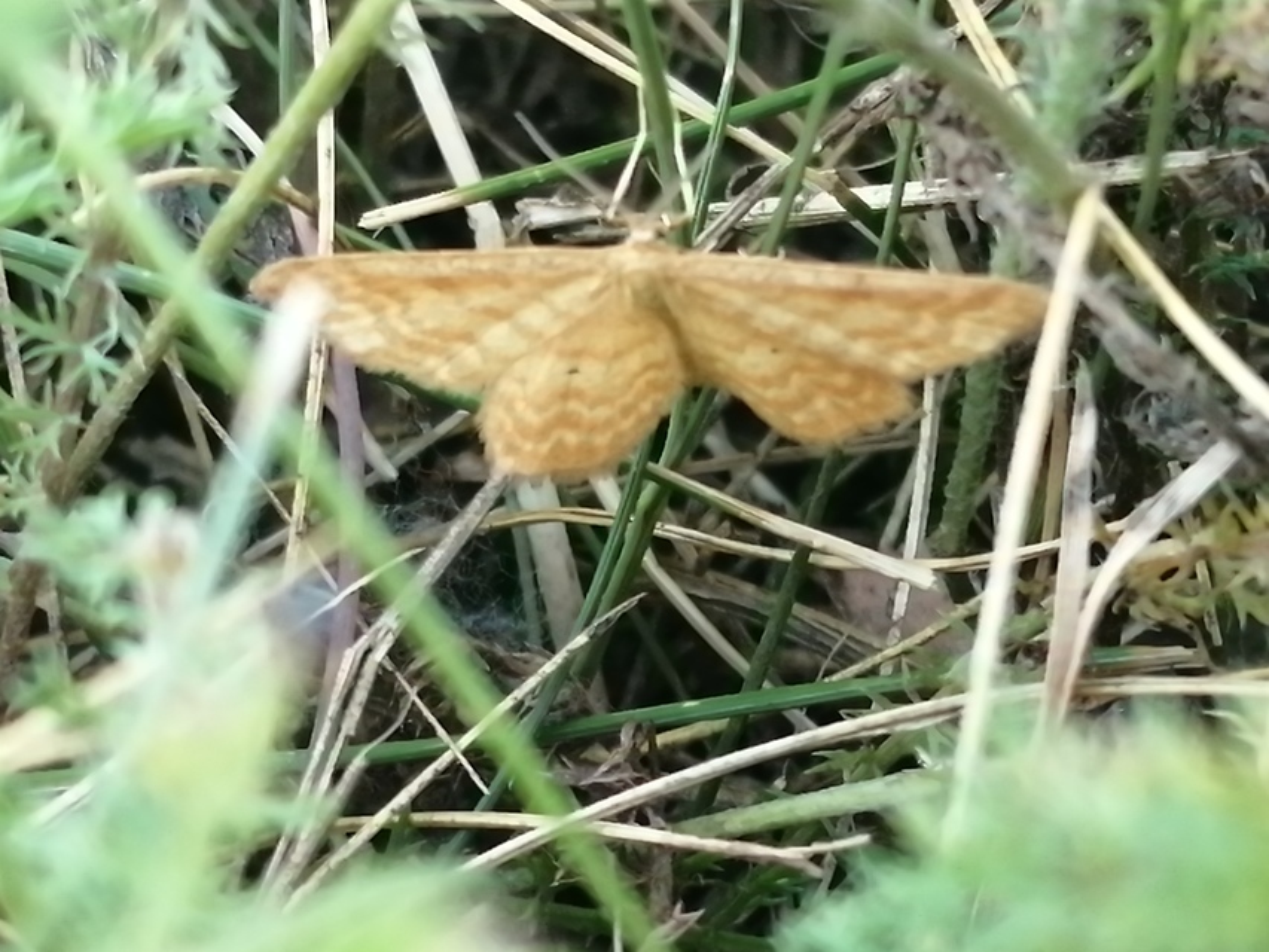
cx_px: 634
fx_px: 3813
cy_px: 476
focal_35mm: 104
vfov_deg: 14.2
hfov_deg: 18.9
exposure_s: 1/45
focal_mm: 3.46
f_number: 1.8
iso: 160
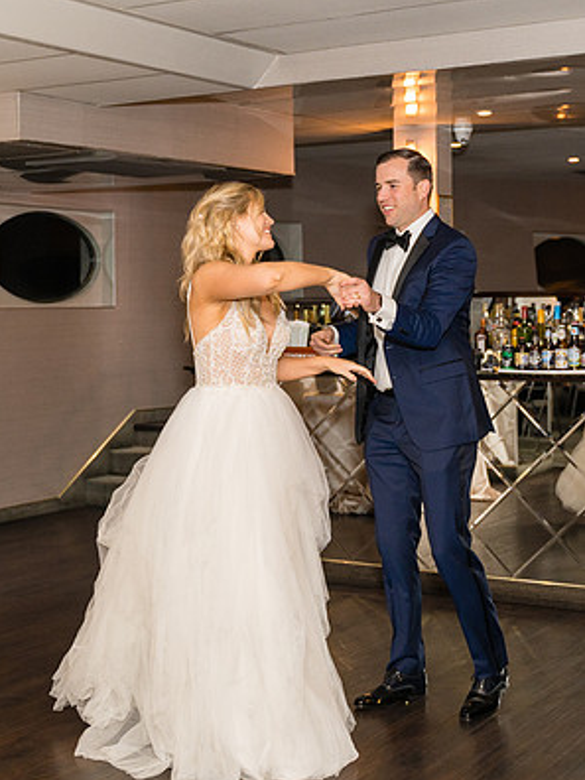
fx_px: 1420
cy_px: 342
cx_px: 231
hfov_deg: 23.2
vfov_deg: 30.7
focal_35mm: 63
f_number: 2.8
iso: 1000
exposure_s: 1/250
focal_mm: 32
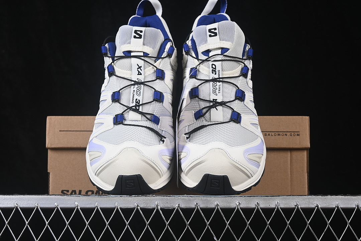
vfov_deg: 18.2
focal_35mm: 75
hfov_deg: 27.0
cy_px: 120
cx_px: 180
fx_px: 752
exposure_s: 1/80
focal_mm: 50
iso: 160
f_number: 8
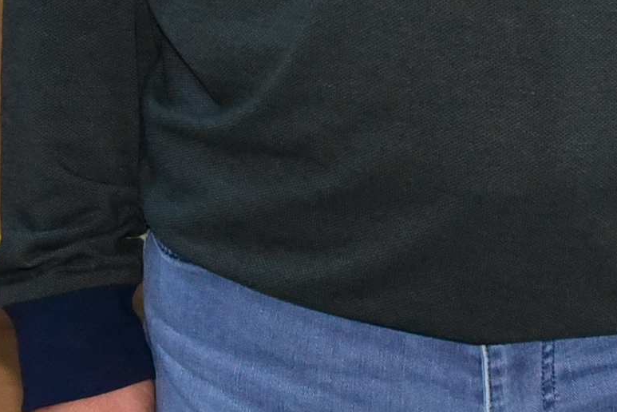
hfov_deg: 7.4
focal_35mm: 280
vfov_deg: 4.7
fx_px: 4800
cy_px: -782
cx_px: 374
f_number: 6.3
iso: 3200
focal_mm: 48
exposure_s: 1/200
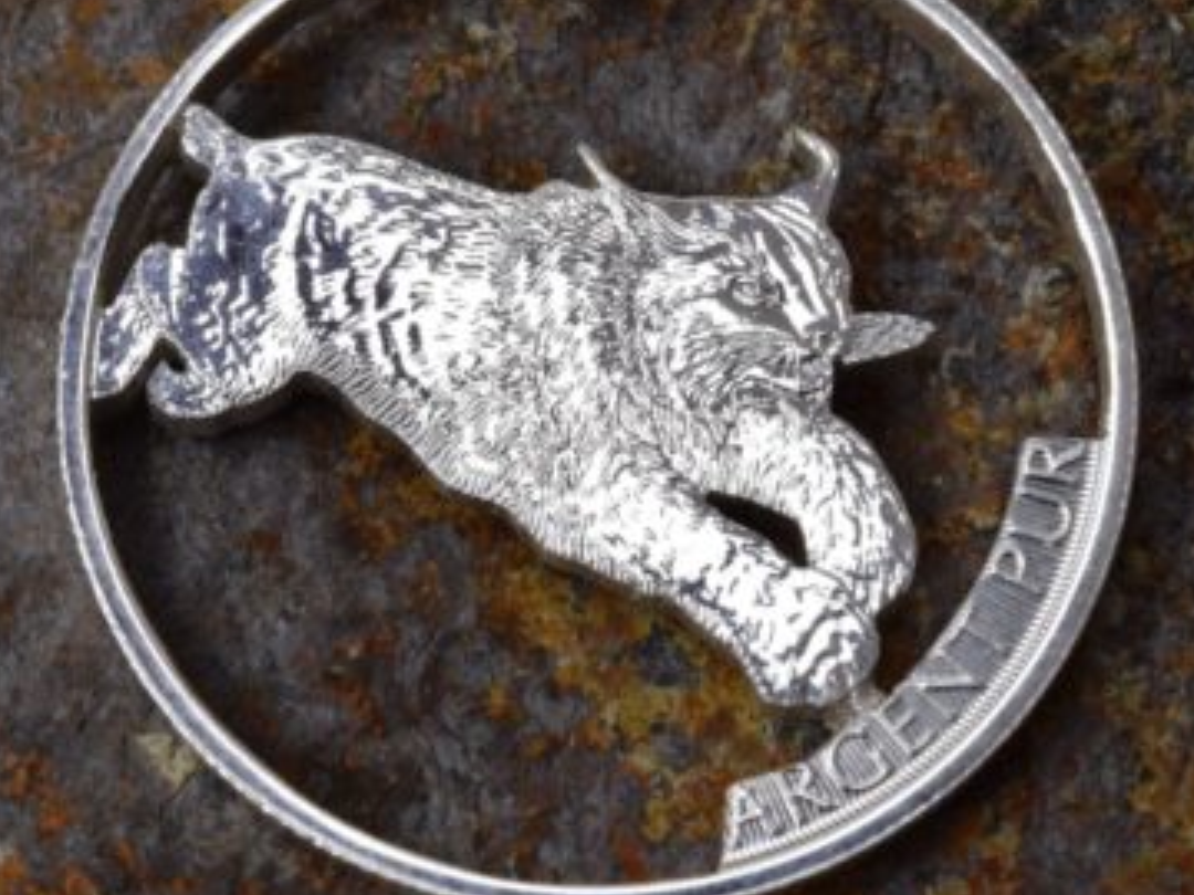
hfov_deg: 15.8
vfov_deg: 11.9
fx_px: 4312
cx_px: 584
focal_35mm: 125
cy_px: 375
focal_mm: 52
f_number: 22
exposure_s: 1/10
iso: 640
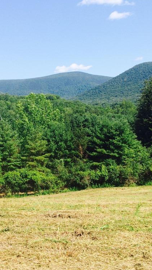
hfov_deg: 27.7
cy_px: 135
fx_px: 308
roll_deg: +0.3
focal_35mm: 43
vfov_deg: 47.4
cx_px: 64
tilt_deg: -3.6
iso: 32
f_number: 2.2
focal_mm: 4.15
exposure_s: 1/1466
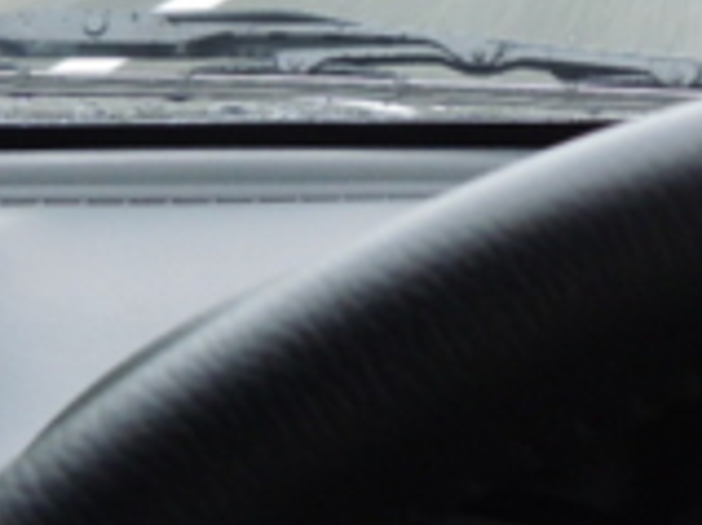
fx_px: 2290
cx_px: 768
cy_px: -181
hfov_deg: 16.9
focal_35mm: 113
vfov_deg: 12.6
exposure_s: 1/60
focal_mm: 5.4
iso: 160
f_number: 3.5
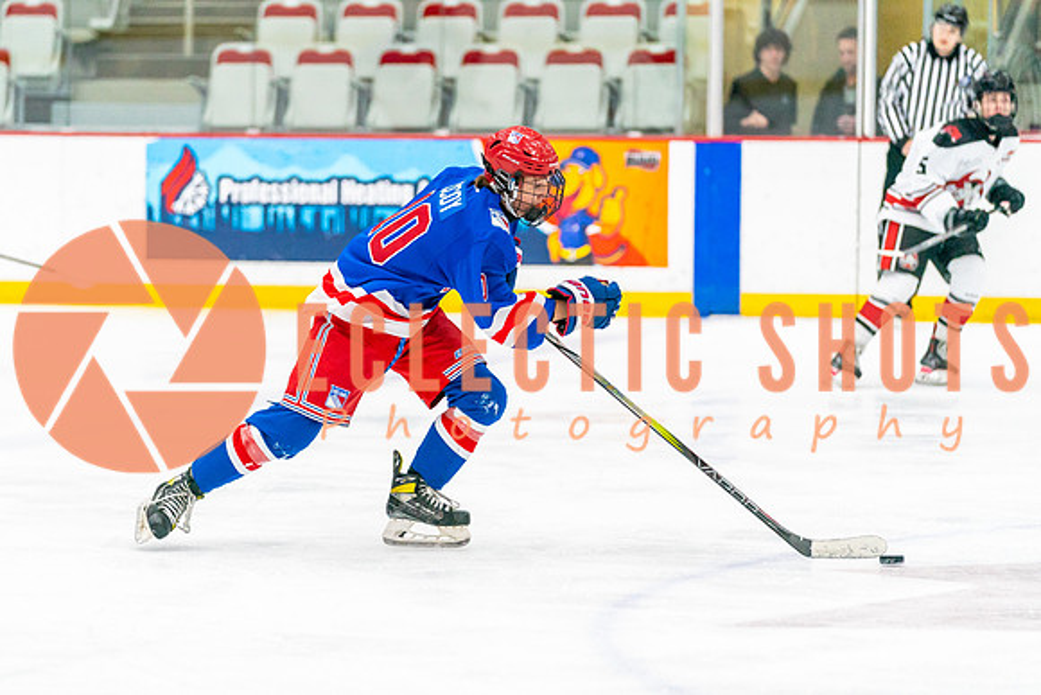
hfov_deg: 11.6
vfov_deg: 7.7
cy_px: 347
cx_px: 442
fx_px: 5133
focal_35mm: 177
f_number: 2.8
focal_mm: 152
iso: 3200
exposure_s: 1/1250
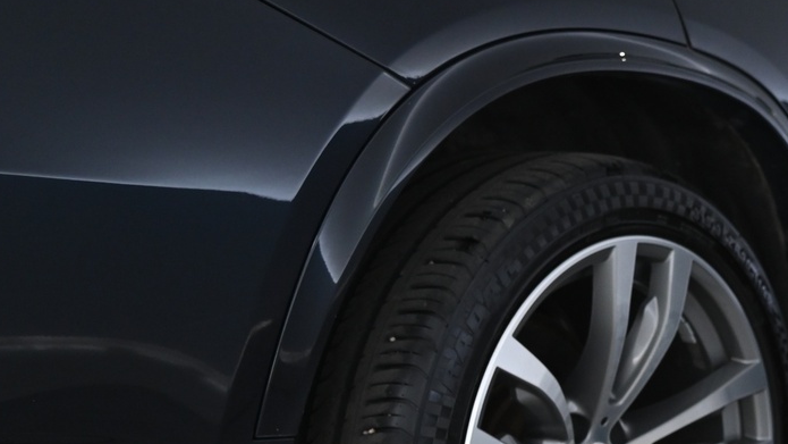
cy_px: 383
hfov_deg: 21.6
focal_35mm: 93
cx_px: 887
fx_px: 1943
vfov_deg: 12.9
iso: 2000
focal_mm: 38
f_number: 4
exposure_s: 1/80
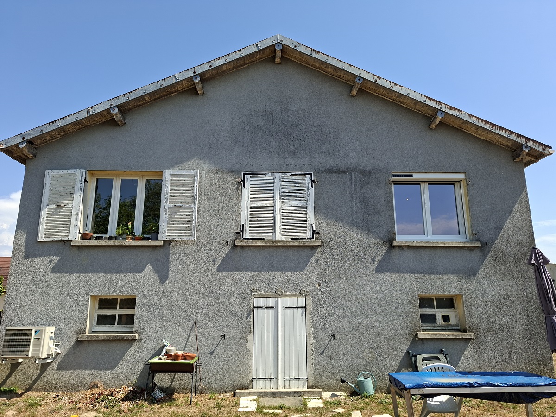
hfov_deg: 73.9
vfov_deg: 58.9
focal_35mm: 23
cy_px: 208
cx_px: 278
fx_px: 369
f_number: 1.8
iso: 50
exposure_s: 1/1348
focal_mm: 5.54
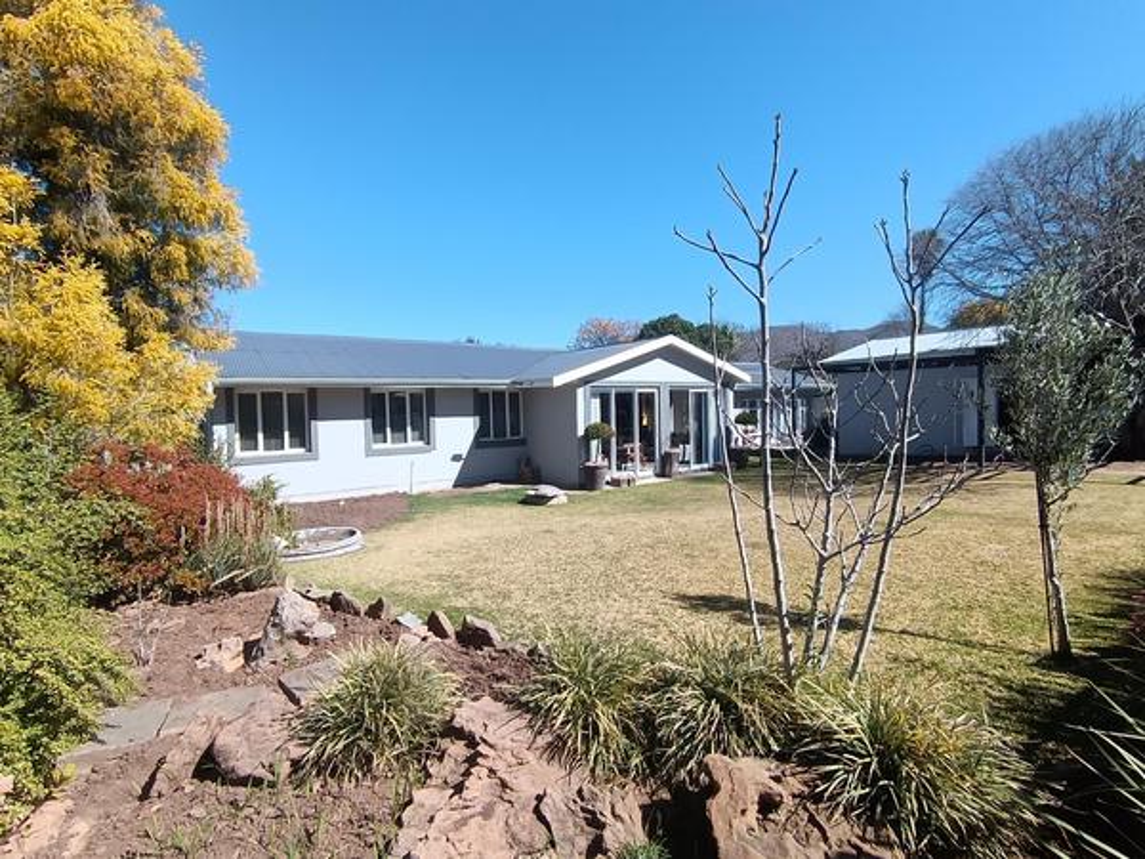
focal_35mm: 17
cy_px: 430
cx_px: 572
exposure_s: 1/710
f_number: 2.2
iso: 102
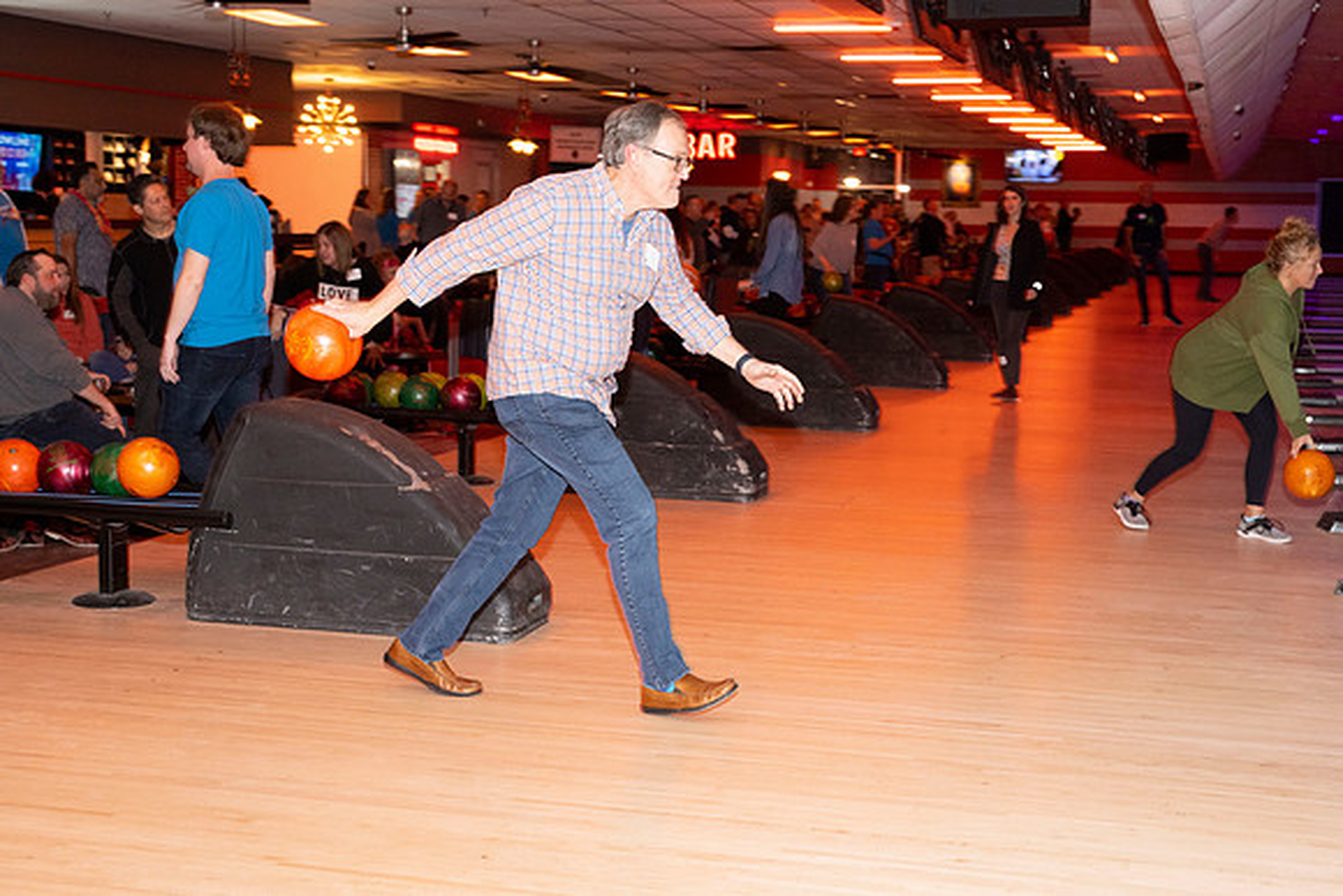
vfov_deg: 26.5
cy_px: 448
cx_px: 672
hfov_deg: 38.9
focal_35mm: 51
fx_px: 1903
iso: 2000
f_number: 5.6
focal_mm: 51
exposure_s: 1/100
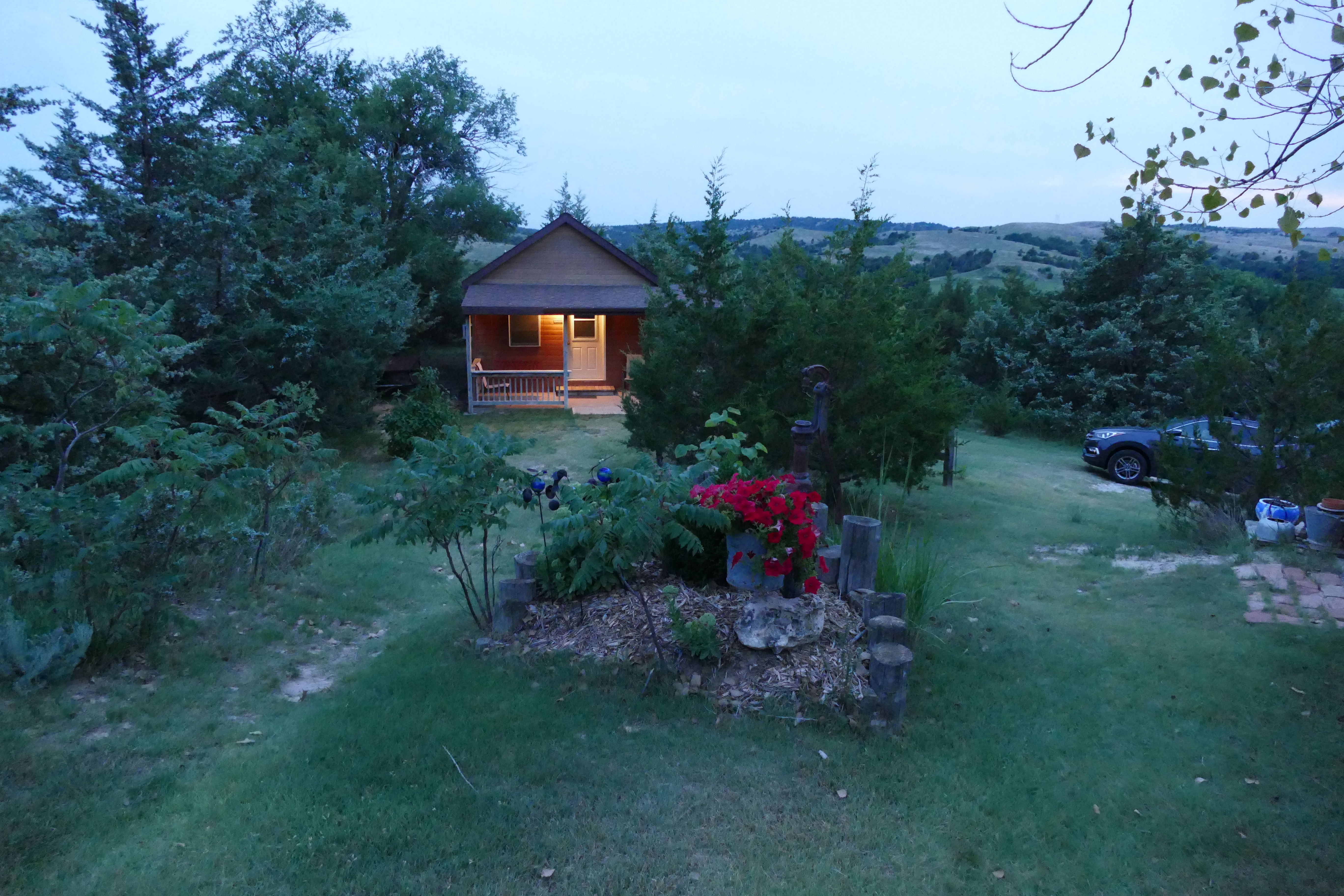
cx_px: 672
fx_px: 933
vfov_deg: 51.3
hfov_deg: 71.5
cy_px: 448
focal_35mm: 25
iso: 3200
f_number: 2.8
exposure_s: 1/25
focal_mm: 9.12
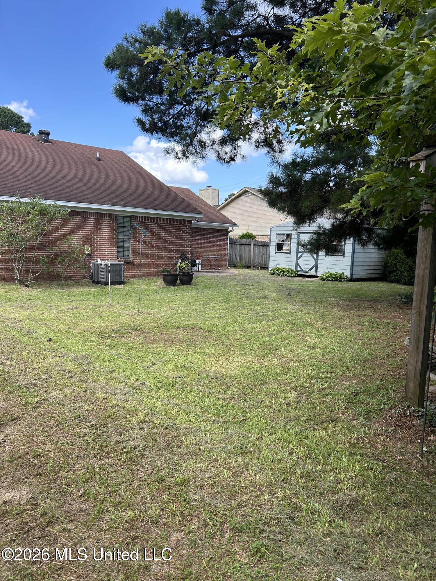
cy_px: 290
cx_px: 218
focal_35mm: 26
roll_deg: -2.3
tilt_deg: -5.8
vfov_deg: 67.3
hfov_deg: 53.1
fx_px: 437
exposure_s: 1/846
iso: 50
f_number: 1.5
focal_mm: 5.7
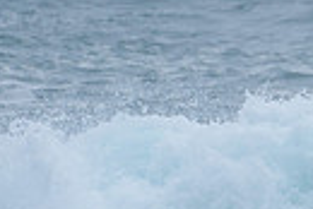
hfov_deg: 0.8
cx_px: 575
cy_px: 181
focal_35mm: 2738
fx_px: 23832
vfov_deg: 0.5
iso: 640
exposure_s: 1/1250
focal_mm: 500
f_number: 5.6
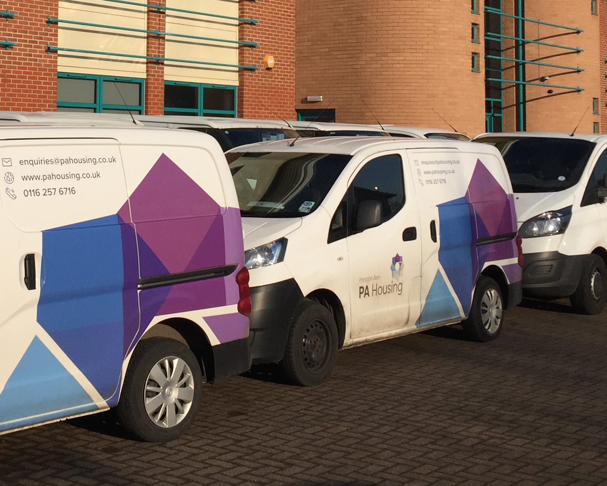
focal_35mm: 62
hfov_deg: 30.2
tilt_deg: +5.6
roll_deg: -1.4
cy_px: 46
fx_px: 1114
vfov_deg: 23.9
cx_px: 183
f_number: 2.2
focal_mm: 4.15
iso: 32
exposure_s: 1/3968
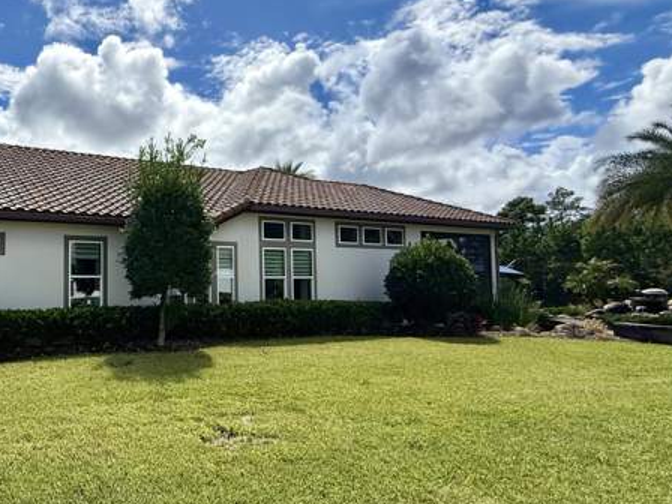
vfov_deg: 54.9
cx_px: 116
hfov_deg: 62.3
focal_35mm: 25
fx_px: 485
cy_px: 252
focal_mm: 2.22
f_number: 2.2
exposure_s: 1/4425
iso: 50
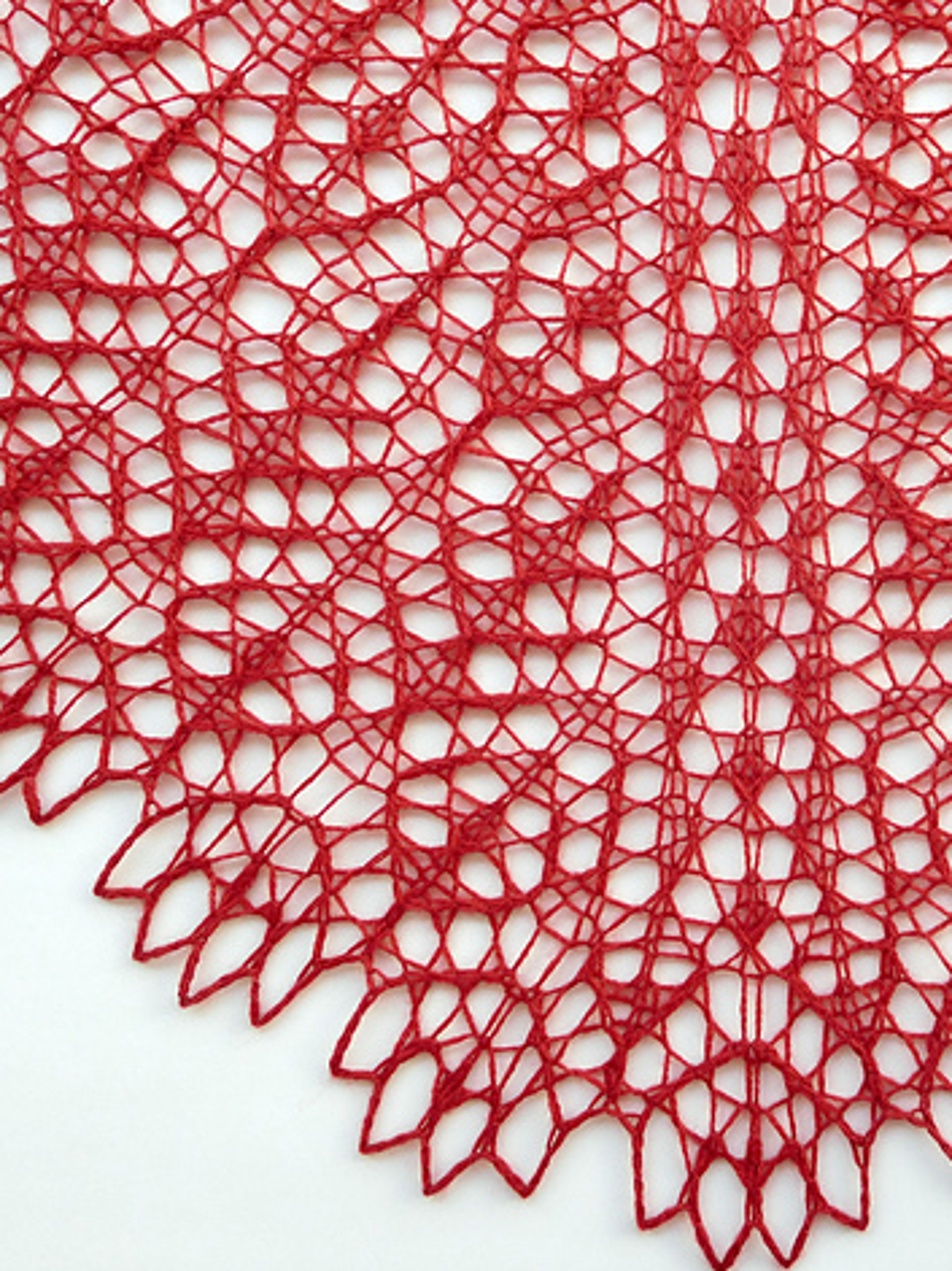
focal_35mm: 34
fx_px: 1247
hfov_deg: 40.3
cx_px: 744
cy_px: 637
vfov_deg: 54.0
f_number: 3.4
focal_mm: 4.5
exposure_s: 1/60
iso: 125
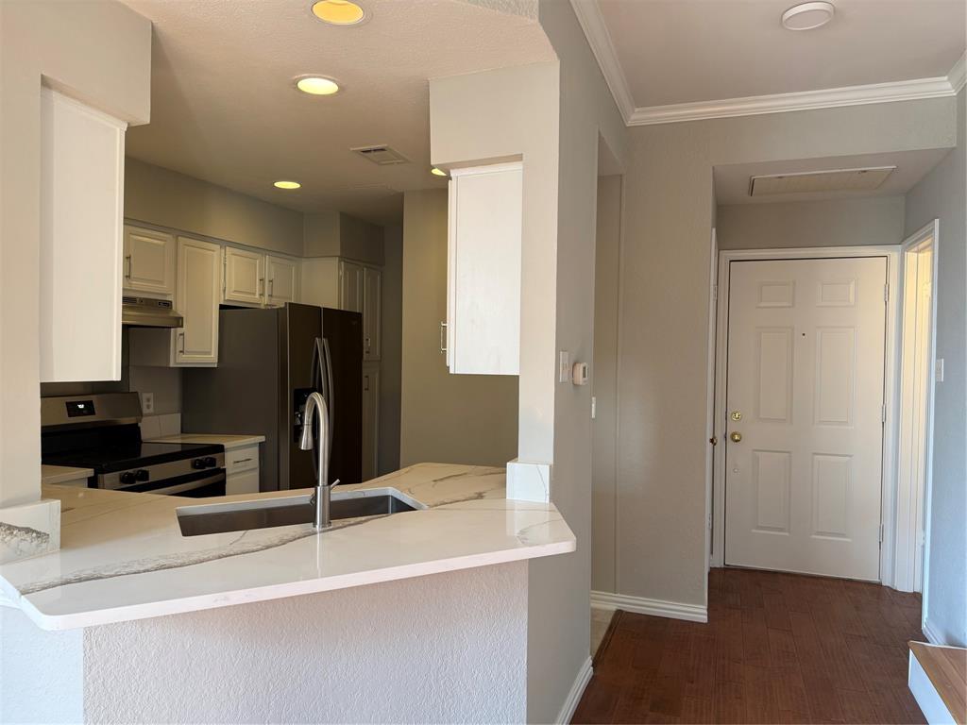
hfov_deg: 71.6
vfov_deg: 56.8
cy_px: 362
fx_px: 670
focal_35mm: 24
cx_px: 484
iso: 160
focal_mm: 6.76
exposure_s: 1/120
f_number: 1.78
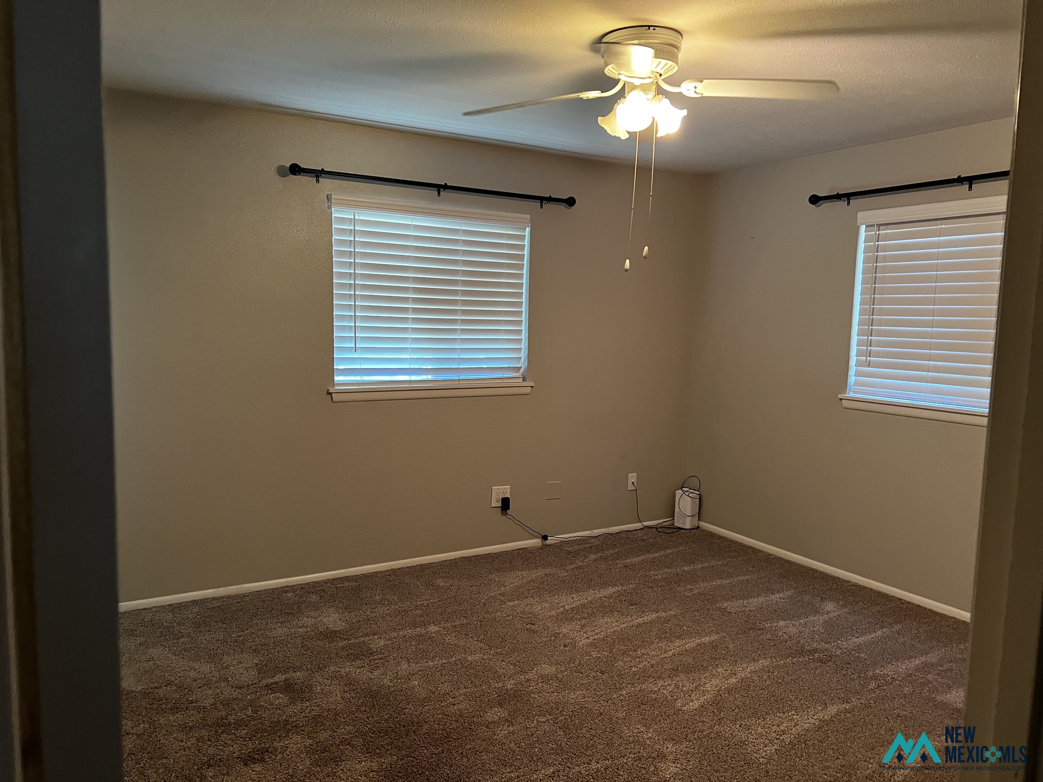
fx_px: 783
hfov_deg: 67.3
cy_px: 391
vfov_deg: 53.1
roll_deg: -2.8
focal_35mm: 26
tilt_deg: -6.3
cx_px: 522
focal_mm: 5.7
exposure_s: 1/60
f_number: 1.5
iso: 320
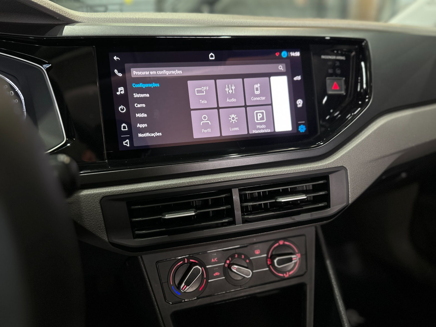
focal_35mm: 24
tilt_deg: -23.3
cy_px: 164
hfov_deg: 71.6
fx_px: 302
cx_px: 218
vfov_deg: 56.8
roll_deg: +0.6
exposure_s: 1/49
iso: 200
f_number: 1.78
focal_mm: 6.86
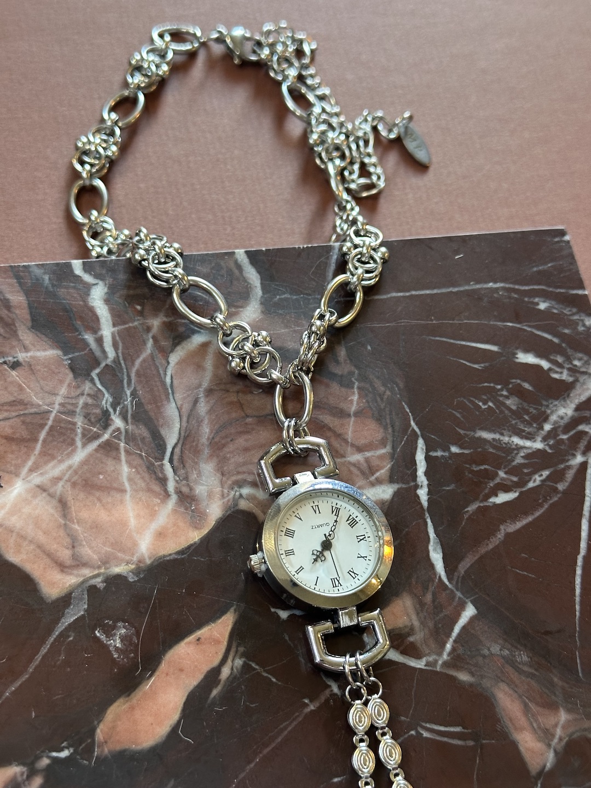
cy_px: 394
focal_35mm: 48
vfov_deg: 39.7
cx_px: 296
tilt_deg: -61.6
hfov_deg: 30.3
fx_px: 1093
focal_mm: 6.86
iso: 200
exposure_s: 1/33
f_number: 1.78
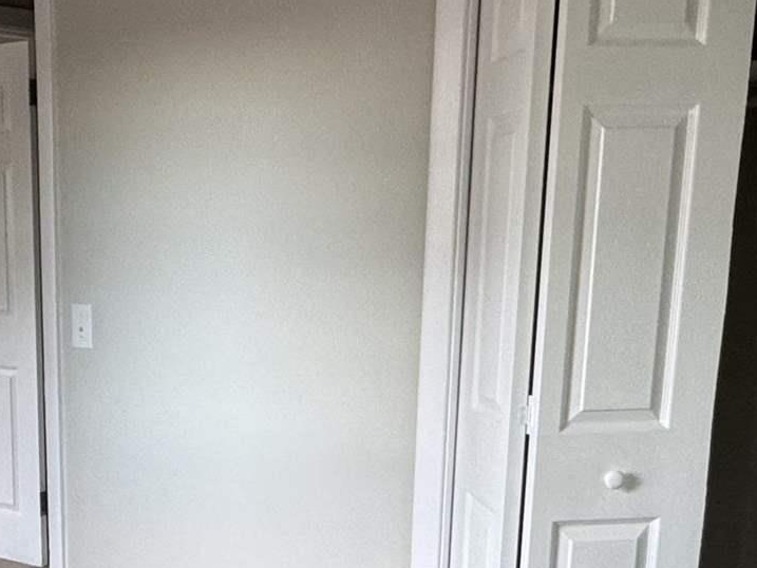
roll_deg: +0.1
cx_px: 103
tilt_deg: -15.4
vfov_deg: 23.5
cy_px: 555
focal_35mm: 60
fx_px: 1312
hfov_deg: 31.0
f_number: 2.2
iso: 160
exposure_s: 1/60
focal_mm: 2.22
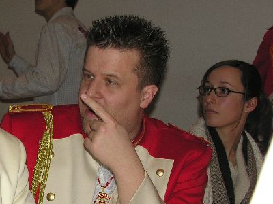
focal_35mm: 88
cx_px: -1
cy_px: 143
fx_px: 694
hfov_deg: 21.5
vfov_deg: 16.7
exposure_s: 1/60.1
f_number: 2.9
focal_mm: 11
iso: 100
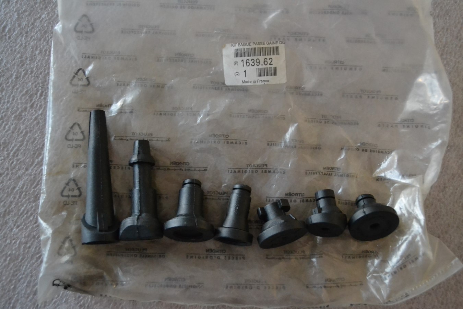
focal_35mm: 36
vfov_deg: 36.9
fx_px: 463
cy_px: 154
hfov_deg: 53.1
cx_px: 232
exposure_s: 1/25
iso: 3200
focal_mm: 24
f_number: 4
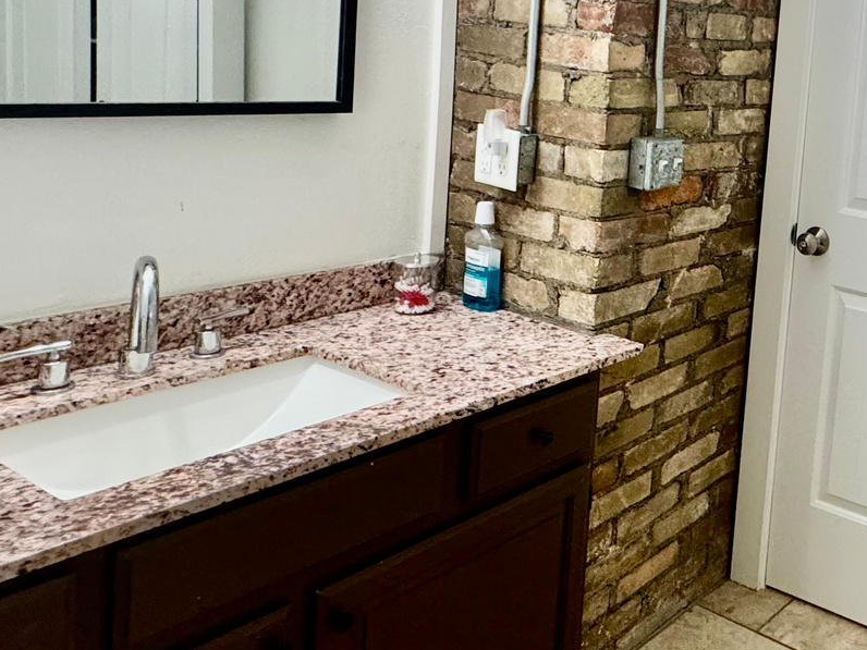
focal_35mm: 36
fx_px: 902
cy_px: 125
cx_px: 914
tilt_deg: -5.6
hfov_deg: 42.4
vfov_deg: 38.1
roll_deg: -6.4
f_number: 2.2
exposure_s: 1/120
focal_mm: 2.22
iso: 250
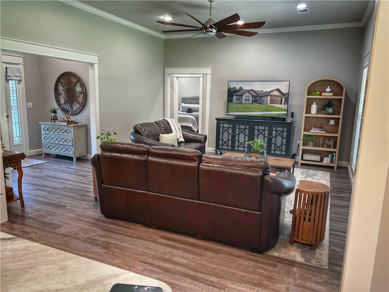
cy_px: 146
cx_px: 194
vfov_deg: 53.1
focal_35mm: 26
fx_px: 292
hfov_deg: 67.3
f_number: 1.5
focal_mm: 5.7
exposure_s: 1/60
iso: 64
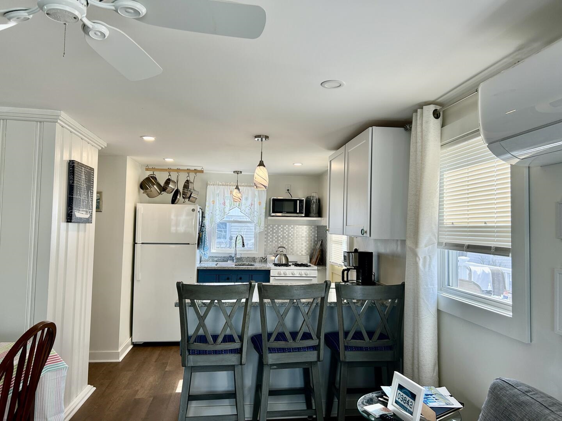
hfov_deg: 67.3
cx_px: 281
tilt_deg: +2.4
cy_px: 210
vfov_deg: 53.1
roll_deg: -0.9
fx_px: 422
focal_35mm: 26
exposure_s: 1/377
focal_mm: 5.7
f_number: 1.5
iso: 50
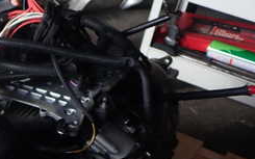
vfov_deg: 15.4
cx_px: -41
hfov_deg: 23.1
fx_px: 577
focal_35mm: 83
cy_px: 167
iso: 100
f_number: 7.1
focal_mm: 5.79
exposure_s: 1/30
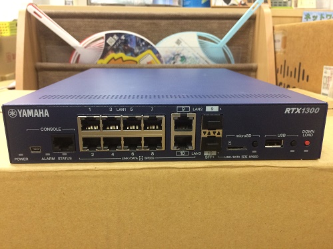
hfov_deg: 61.7
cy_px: 124
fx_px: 279
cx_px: 166
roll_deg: -0.3
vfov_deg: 48.2
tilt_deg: -16.4
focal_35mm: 29
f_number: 2.2
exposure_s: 1/30
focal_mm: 4.15
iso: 200
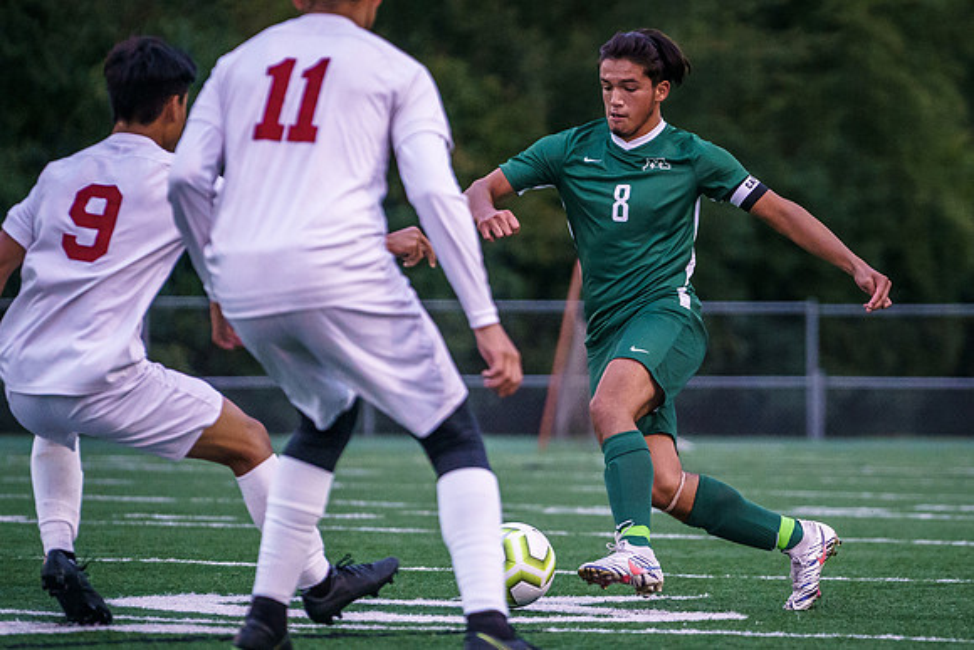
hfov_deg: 6.6
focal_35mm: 312
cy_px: 295
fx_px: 8455
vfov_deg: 4.4
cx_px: 695
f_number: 4
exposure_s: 1/1250
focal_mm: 200
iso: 5000
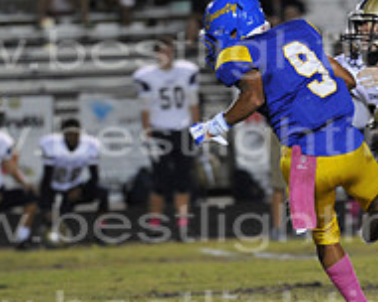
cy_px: 185
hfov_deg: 3.4
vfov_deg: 2.7
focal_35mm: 572
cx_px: 314
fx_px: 6399
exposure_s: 1/400
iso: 3200
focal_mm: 200
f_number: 3.2
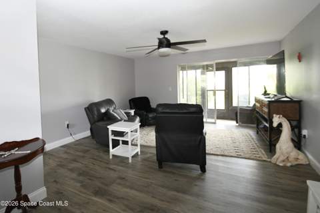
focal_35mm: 16
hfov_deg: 96.7
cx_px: 160
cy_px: 106
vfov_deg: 73.7
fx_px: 142
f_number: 5
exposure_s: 1/100
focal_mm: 11
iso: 1250
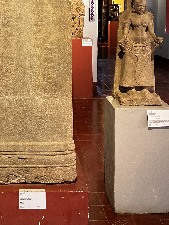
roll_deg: +0.7
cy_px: 40
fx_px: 345
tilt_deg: -5.0
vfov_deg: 34.8
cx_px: 35
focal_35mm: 53
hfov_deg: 27.0
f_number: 1.5
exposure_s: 1/60
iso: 200
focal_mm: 5.7
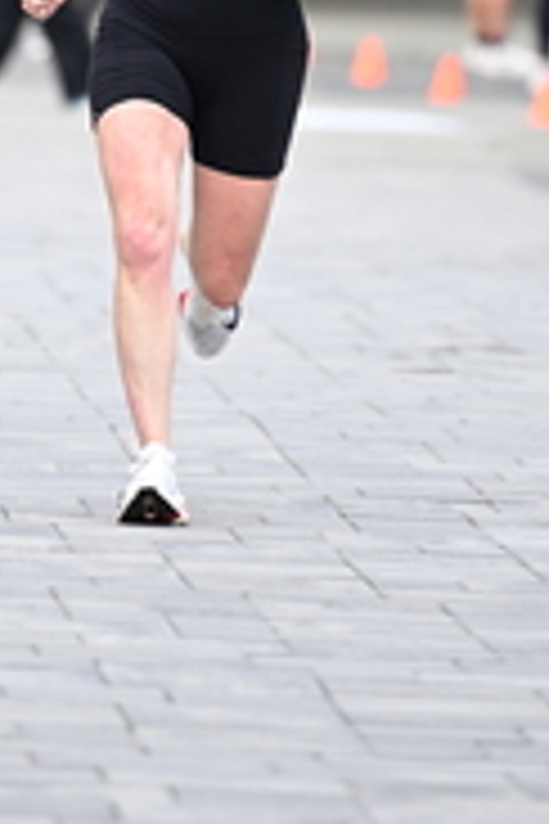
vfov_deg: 3.4
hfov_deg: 2.3
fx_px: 13724
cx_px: 187
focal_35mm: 600
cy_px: -54
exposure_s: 1/1600
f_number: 2.8
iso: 1000
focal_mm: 200
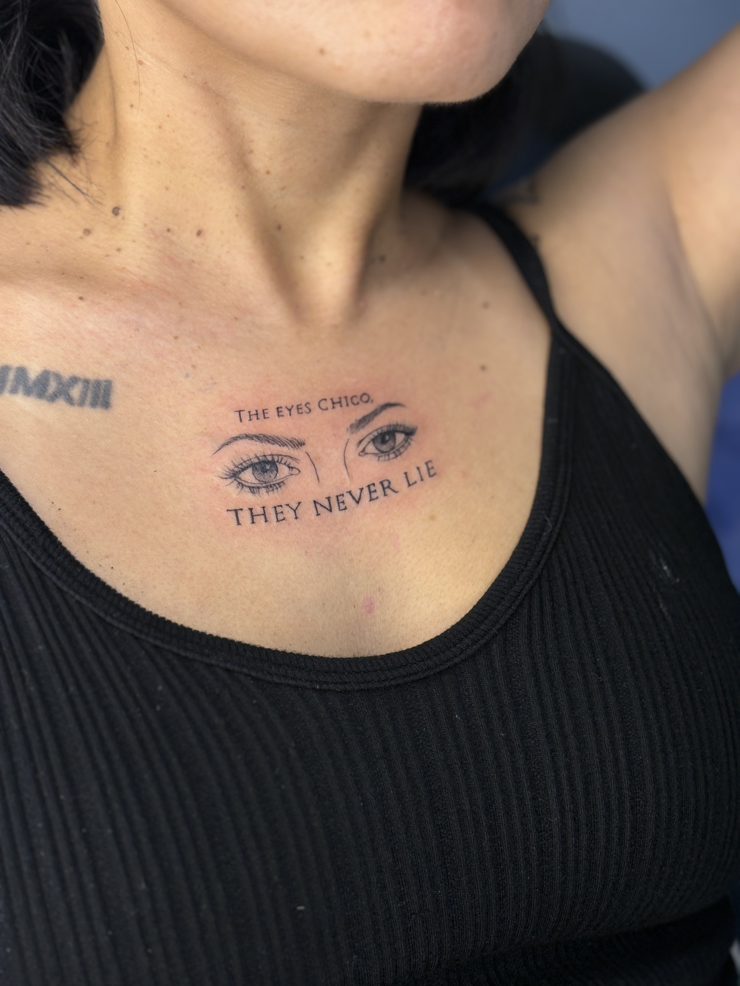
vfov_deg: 36.8
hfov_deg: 28.0
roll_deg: -18.2
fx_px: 1482
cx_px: 370
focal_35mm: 52
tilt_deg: -42.5
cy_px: 493
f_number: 1.6
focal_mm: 5.96
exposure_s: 1/61
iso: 50
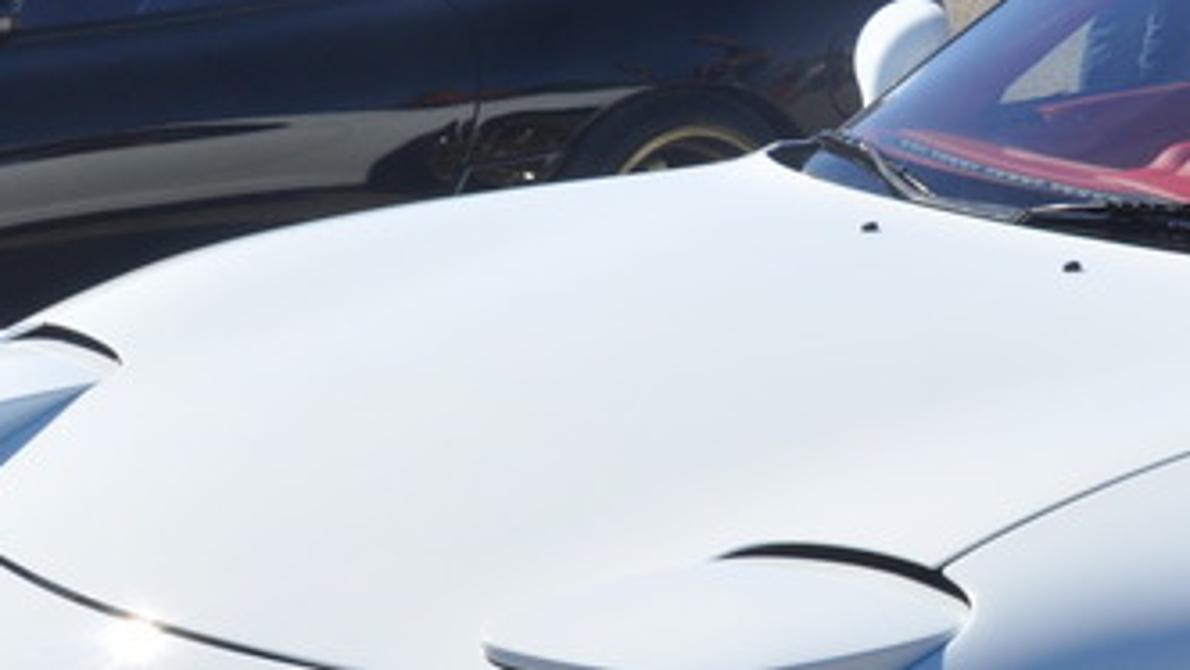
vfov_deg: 9.6
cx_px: 1111
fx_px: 3977
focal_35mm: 126
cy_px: 627
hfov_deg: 16.7
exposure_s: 1/200
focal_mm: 26
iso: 200
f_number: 14
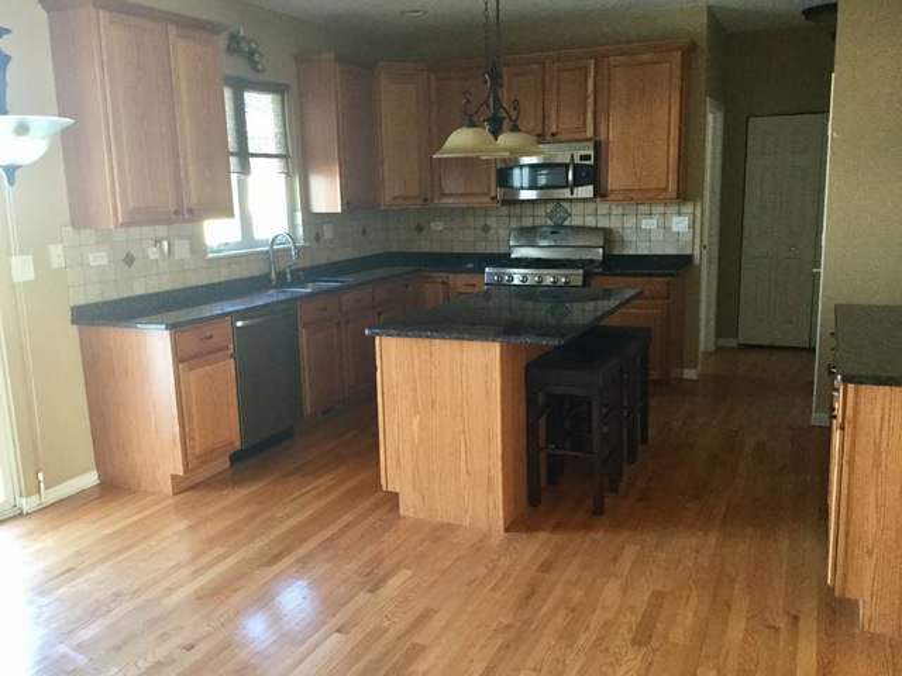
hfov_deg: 58.4
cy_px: 338
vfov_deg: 45.4
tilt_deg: -10.8
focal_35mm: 31
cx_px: 451
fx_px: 808
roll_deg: +2.0
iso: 200
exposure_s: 1/30
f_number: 2.4
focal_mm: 3.3
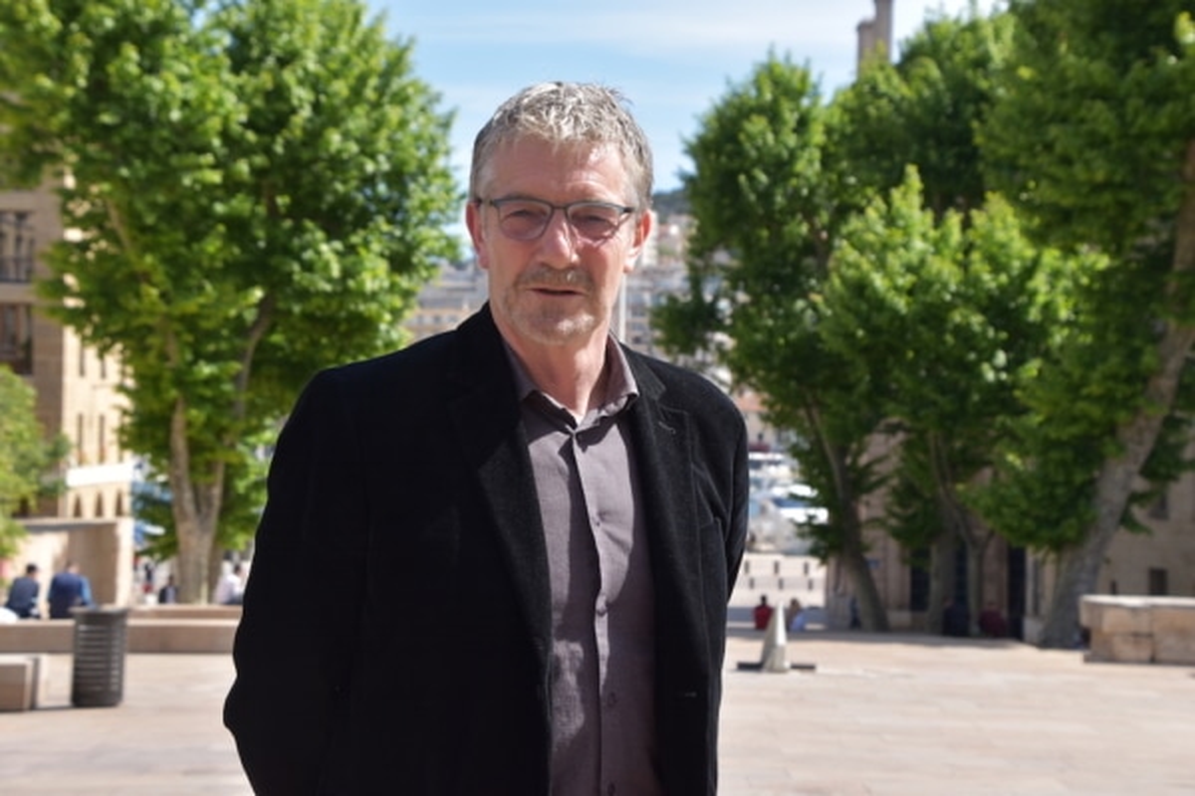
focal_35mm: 78
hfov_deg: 26.0
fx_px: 2589
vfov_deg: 17.5
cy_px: 398
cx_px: 598
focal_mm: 52
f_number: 8
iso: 140
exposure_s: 1/250
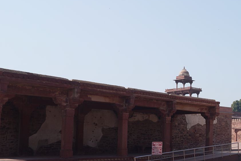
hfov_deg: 31.7
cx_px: 254
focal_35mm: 57
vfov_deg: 23.7
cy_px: 109
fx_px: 382
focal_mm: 24
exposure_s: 1/100
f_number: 14
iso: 100
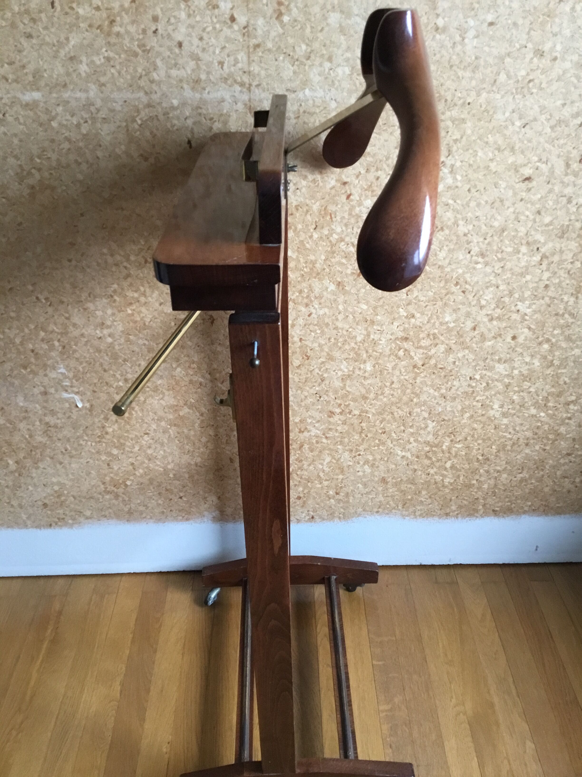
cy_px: 388
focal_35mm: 31
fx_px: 695
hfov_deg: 45.4
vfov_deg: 58.4
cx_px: 291
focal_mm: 3.3
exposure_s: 1/30
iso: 125
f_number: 2.4
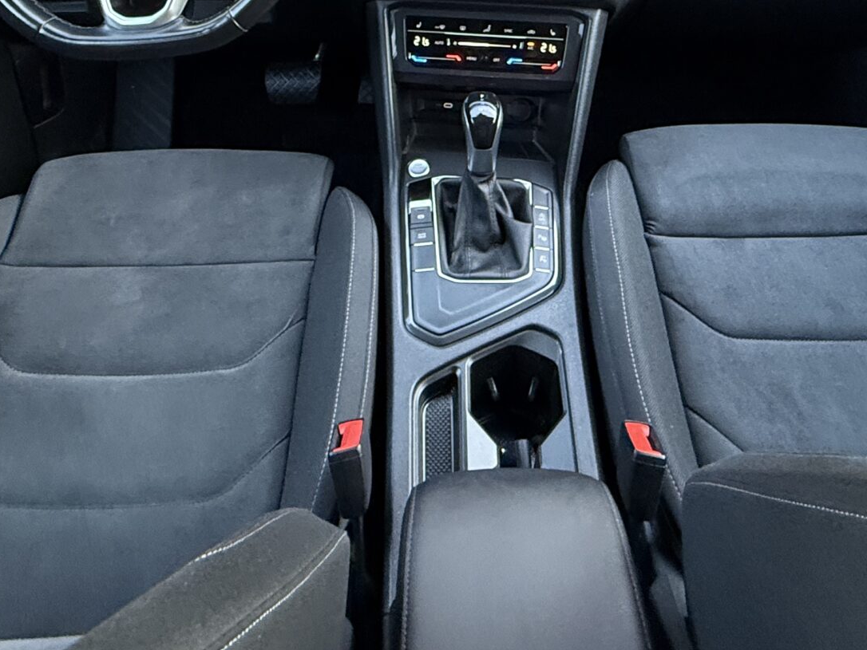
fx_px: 827
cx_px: 465
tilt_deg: -25.4
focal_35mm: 33
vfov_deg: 36.4
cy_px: -64
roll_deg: -0.5
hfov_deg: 55.3
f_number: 2.2
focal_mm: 2.22
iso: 400
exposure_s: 1/60
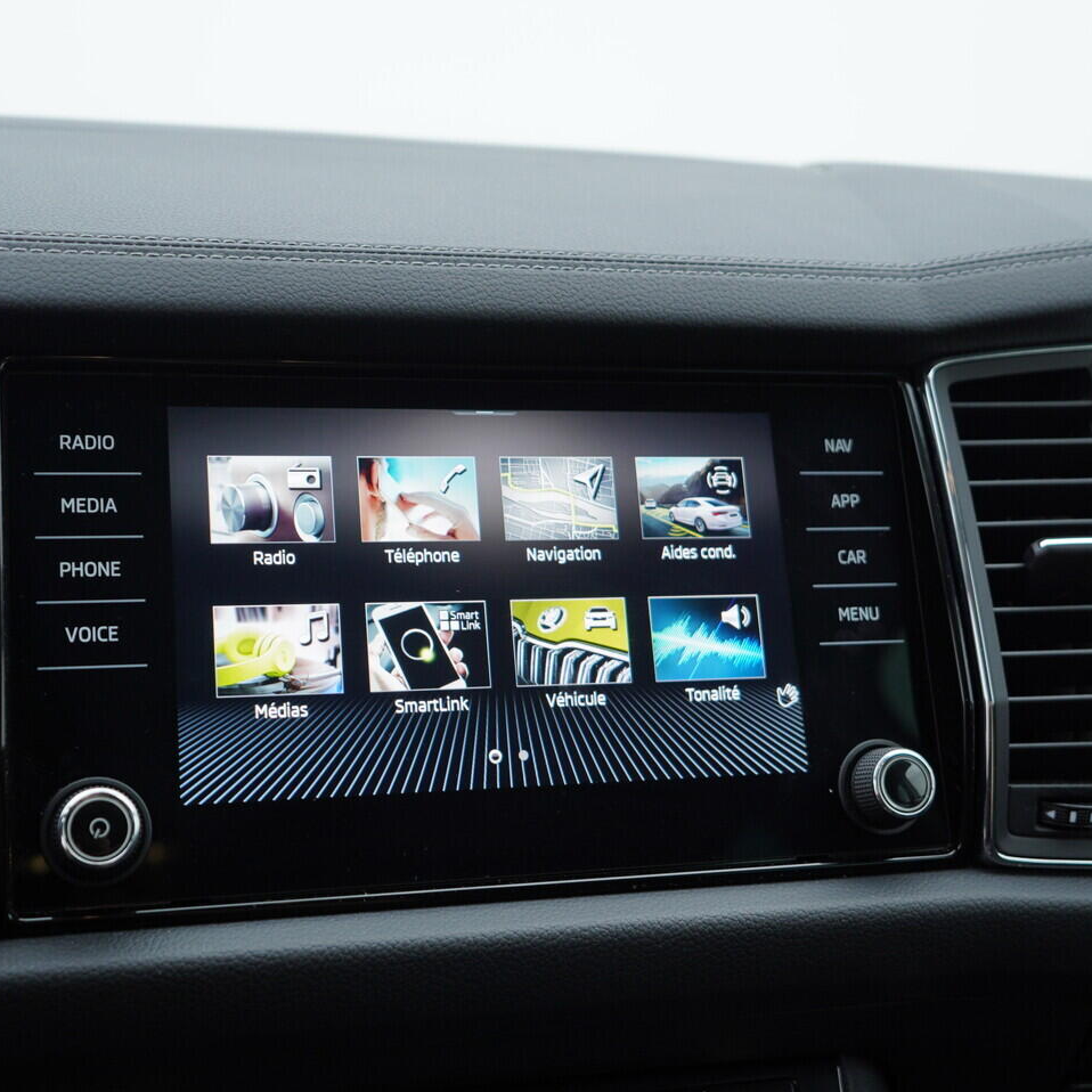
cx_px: 482
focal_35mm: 46
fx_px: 1642
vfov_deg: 36.8
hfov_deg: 36.7
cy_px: 546
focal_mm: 24
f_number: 3.2
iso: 125
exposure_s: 1/50
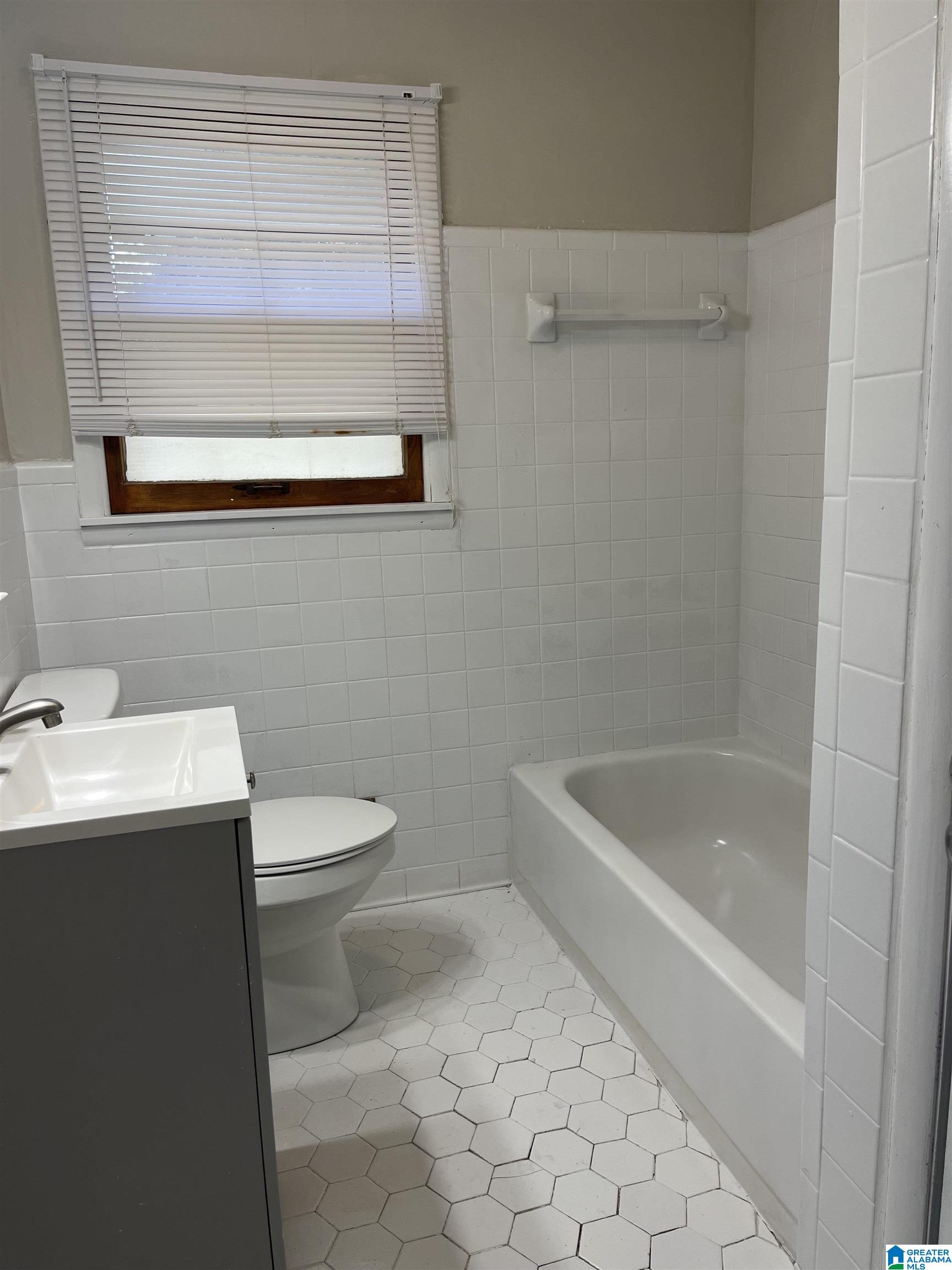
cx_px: 476
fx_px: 953
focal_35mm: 26
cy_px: 635
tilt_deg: -10.5
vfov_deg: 67.3
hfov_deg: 53.1
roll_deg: +2.5
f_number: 1.6
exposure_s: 1/122
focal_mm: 5.1
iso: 64
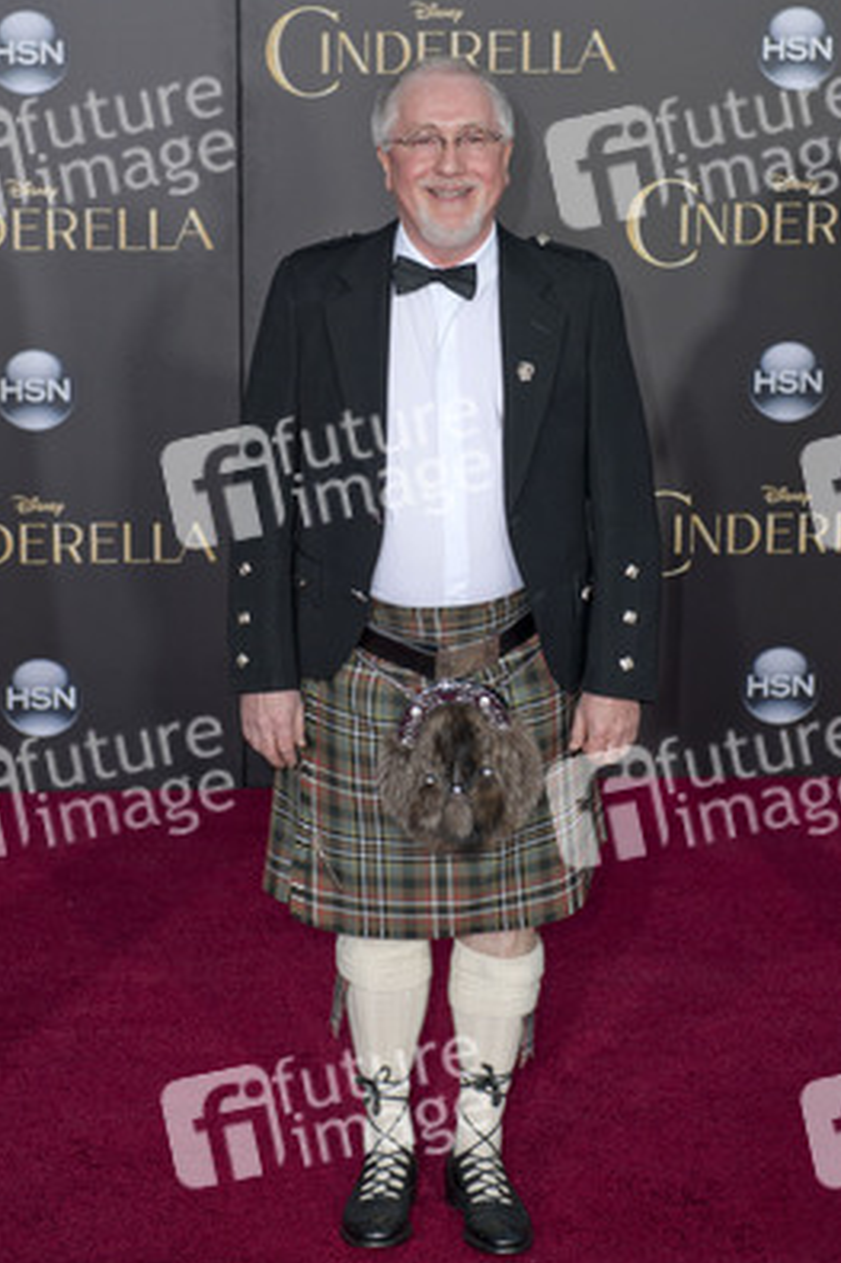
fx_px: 2490
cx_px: 420
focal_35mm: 71
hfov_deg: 19.2
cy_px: 633
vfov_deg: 28.5
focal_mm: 70
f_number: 4
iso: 400
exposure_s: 1/400
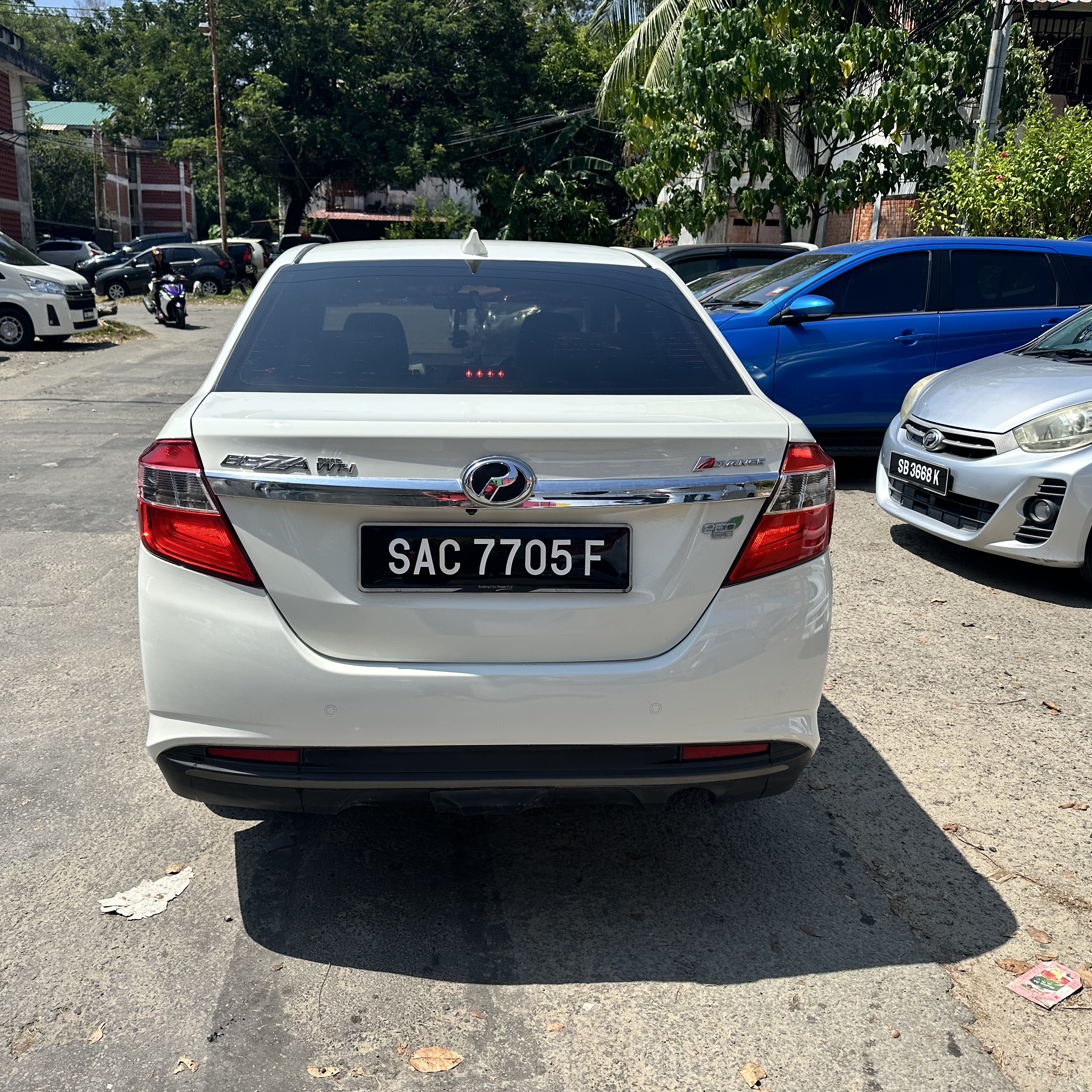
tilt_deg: -14.7
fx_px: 1035
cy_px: 535
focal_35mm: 29
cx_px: 474
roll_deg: -0.1
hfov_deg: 55.4
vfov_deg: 55.6
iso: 80
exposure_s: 1/5000
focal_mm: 6.86
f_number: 1.78
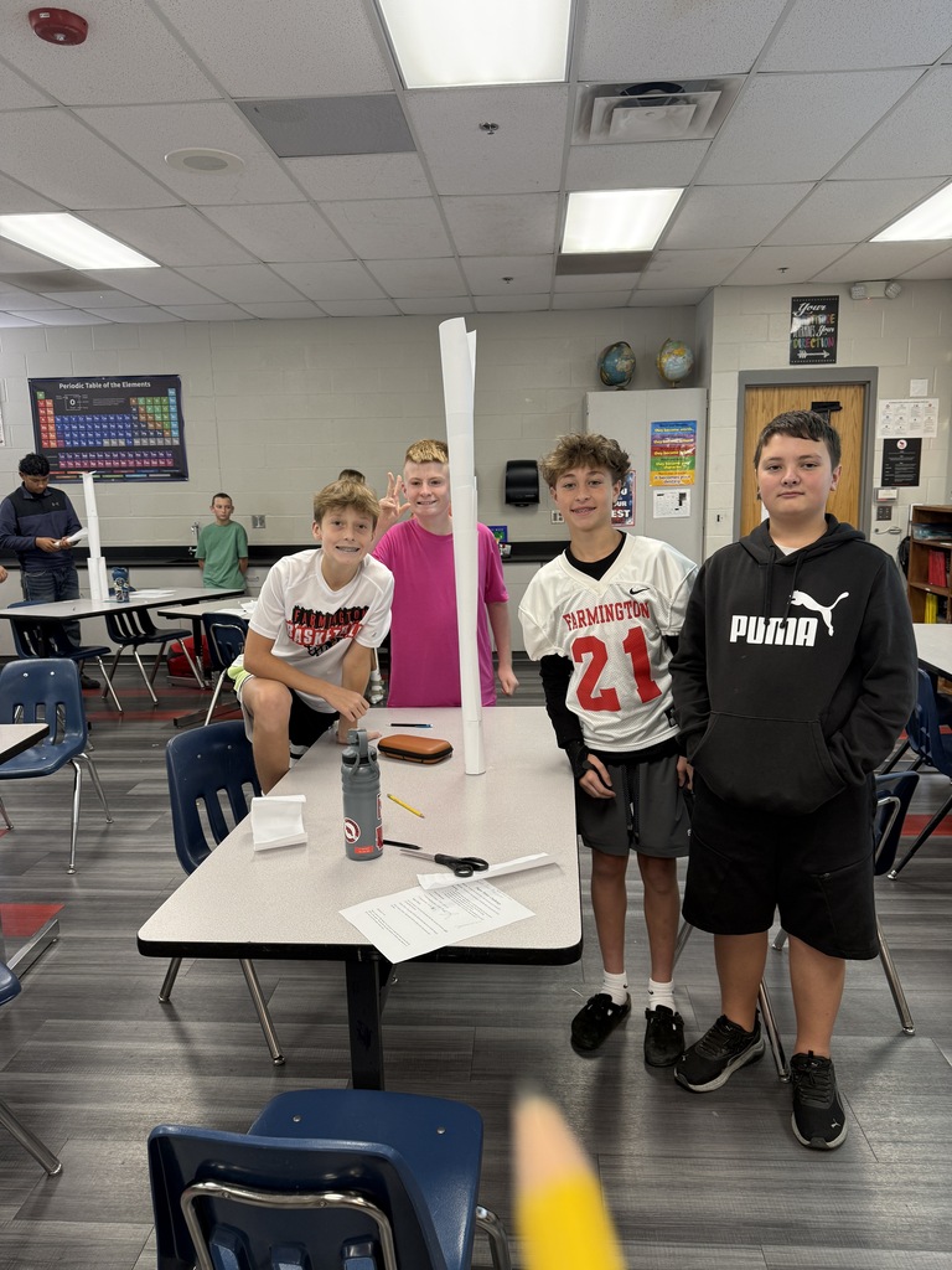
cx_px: 476
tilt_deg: -9.5
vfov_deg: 71.6
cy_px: 635
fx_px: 880
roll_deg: +1.6
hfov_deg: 56.8
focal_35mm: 24
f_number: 1.78
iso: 125
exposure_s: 1/60
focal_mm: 6.76
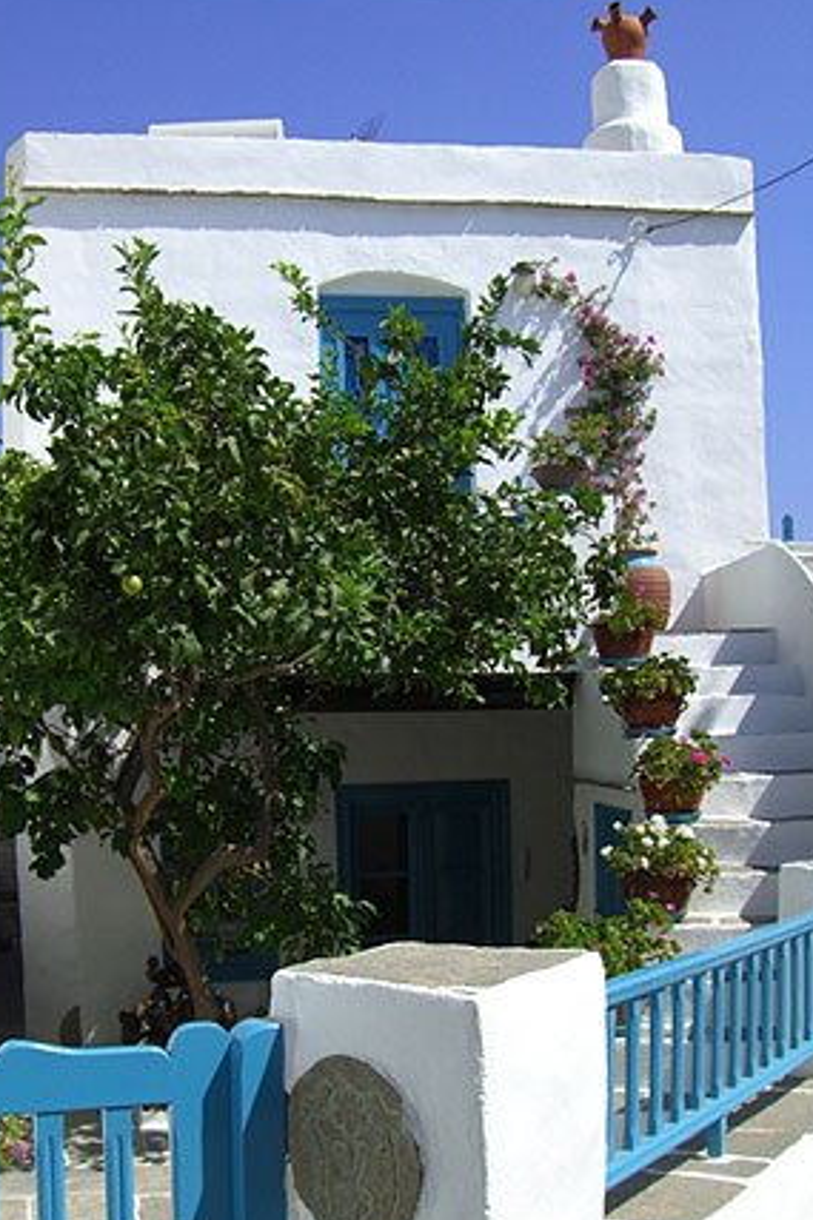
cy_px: 721
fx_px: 1627
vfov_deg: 41.0
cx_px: 379
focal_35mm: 48
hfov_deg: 28.0
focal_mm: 6.2
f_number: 4.3
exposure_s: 1/1000
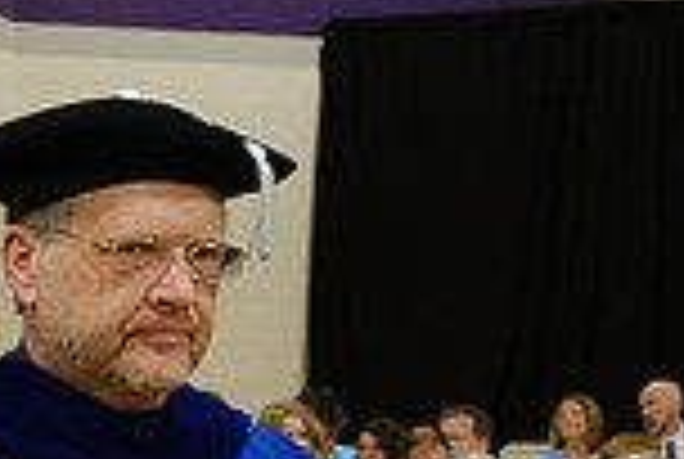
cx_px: -472
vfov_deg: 8.6
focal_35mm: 156
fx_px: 2970
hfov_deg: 12.2
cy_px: 731
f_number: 3.2
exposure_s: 1/100
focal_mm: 27.4
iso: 1250
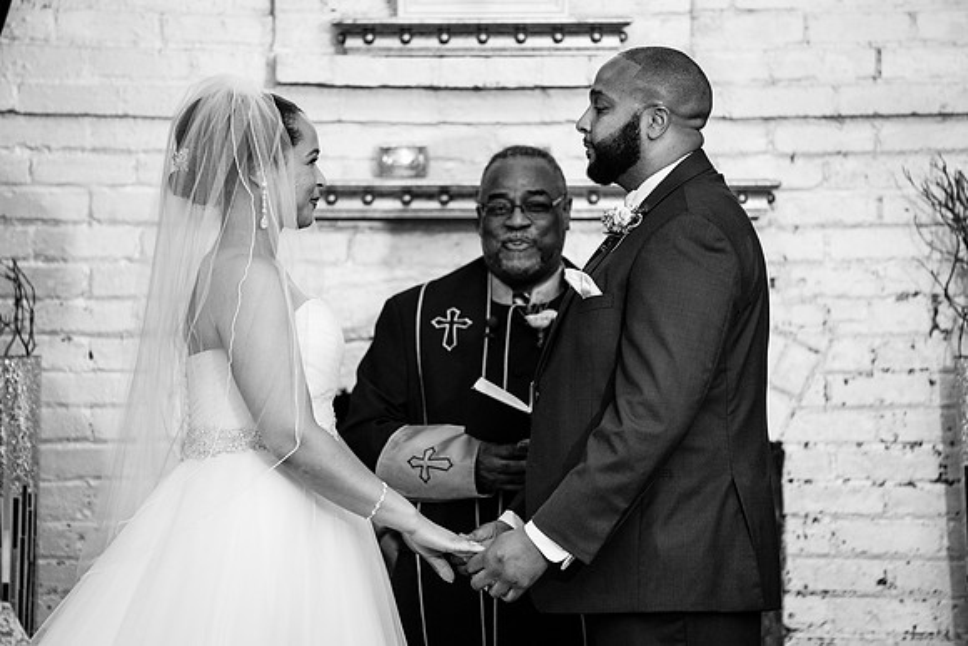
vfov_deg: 6.7
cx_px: 470
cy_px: 320
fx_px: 5535
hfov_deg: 10.0
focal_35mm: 206
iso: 2000
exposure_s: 1/200
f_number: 2.8
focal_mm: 200
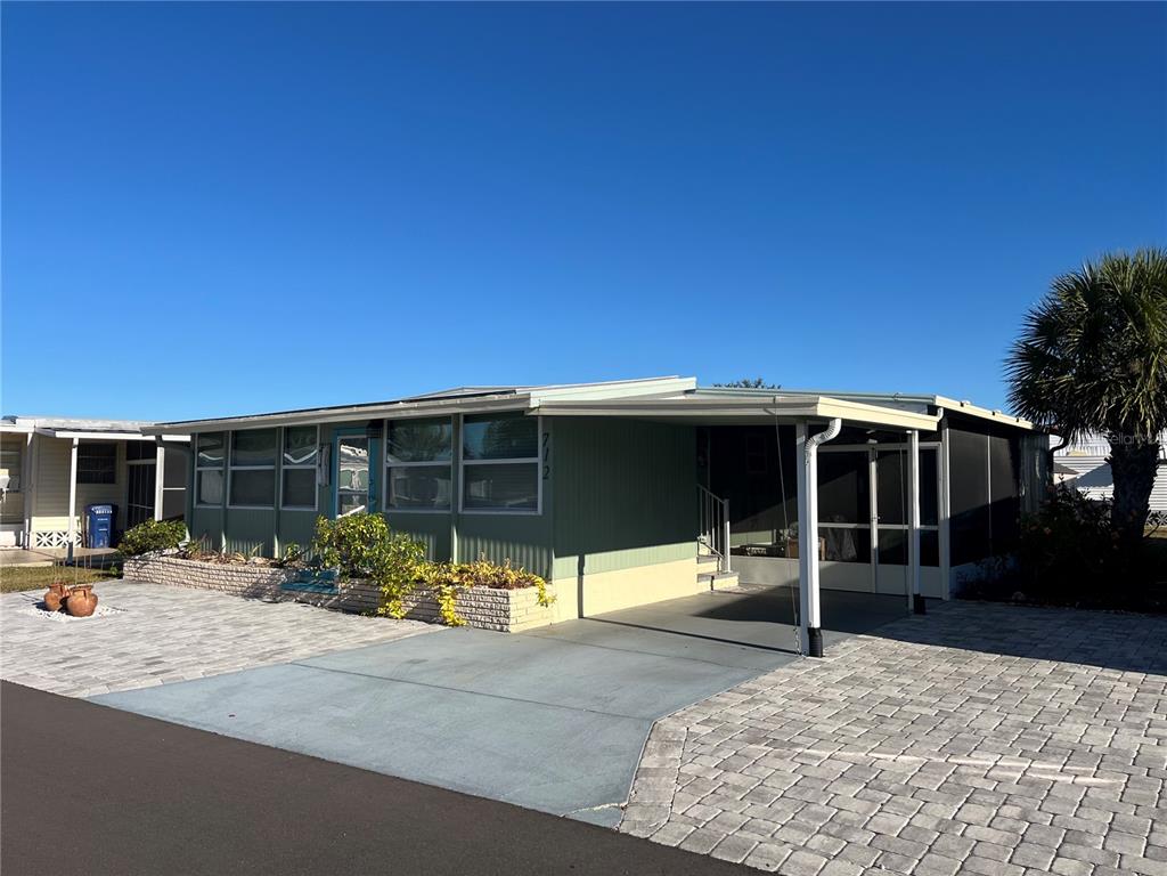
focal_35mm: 26
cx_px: 584
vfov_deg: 53.1
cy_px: 438
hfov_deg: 67.3
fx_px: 877
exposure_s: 1/4310
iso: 50
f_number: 1.6
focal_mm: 5.1
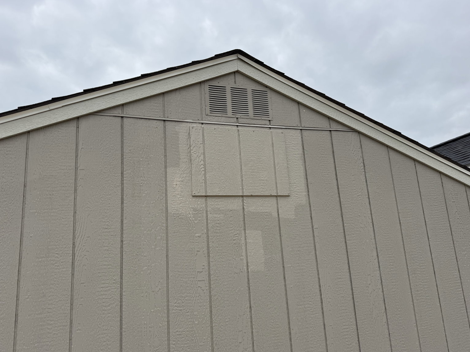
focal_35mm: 25
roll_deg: +3.4
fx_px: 339
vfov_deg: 54.9
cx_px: 235
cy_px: 180
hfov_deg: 69.4
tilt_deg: +11.4
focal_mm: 6.76
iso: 80
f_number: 1.78
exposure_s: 1/1285
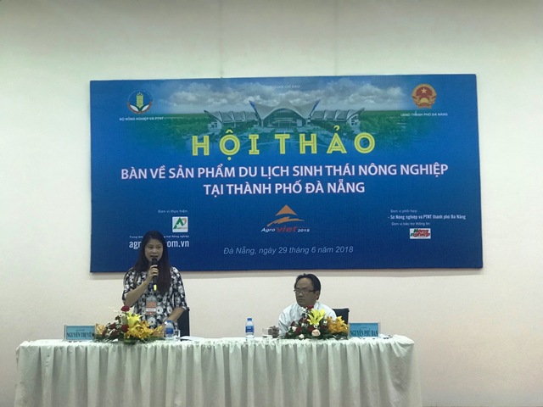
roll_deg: +0.3
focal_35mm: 57
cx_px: 272
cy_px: 204
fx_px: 894
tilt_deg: +4.3
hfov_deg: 33.8
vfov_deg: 25.7
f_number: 2.8
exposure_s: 1/50
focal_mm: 6.6
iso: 160
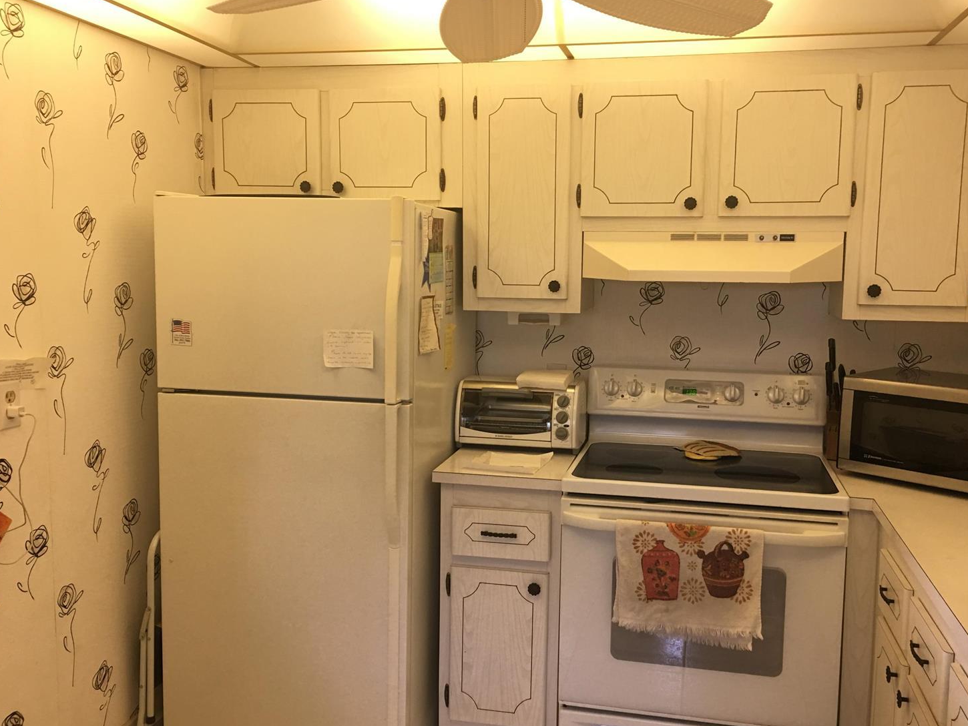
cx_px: 515
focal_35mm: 32
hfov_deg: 56.8
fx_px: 895
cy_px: 371
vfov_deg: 44.2
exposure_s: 1/30
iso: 40
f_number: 2.2
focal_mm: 4.15
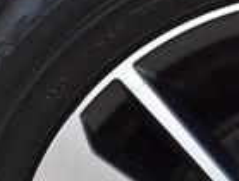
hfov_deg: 11.1
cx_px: 335
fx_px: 1191
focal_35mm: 172
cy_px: 286
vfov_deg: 8.4
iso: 400
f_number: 10
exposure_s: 1/250
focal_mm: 26
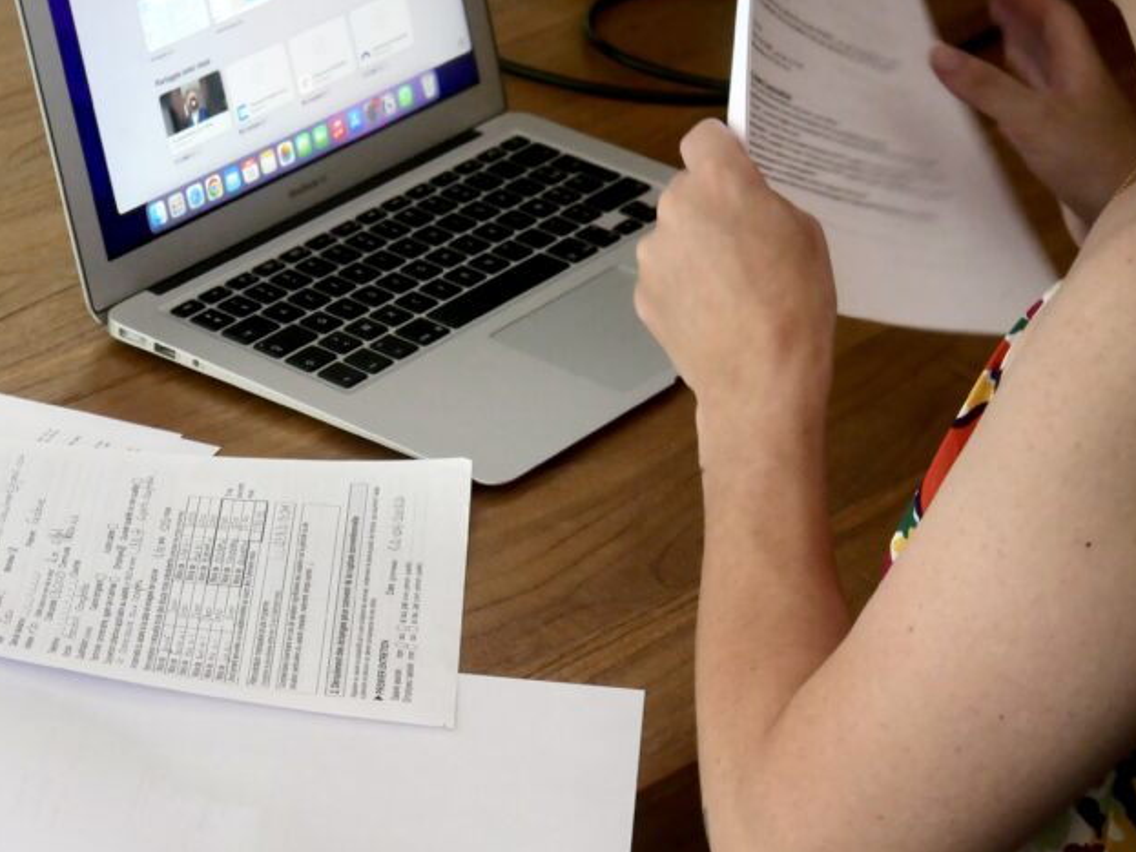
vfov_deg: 12.9
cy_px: 595
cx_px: 341
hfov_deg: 17.1
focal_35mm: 115
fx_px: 3773
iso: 1250
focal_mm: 35
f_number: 4
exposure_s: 1/80
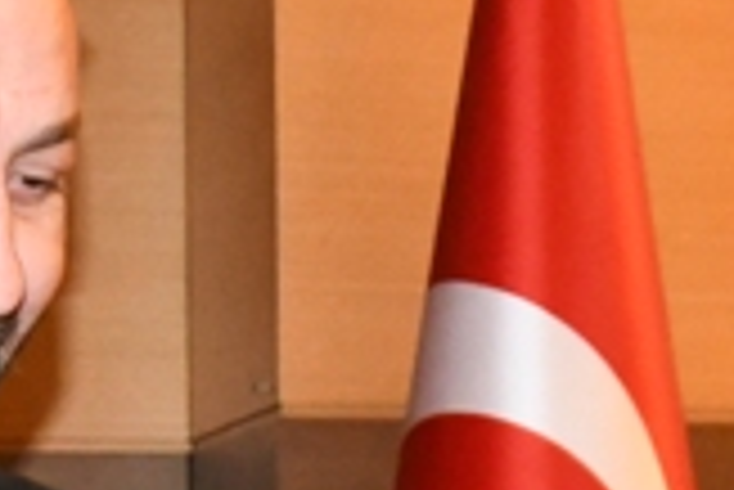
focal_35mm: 157
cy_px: 663
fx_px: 3204
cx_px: 194
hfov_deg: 13.0
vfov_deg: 8.6
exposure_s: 1/60
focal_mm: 27
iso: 16000
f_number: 10
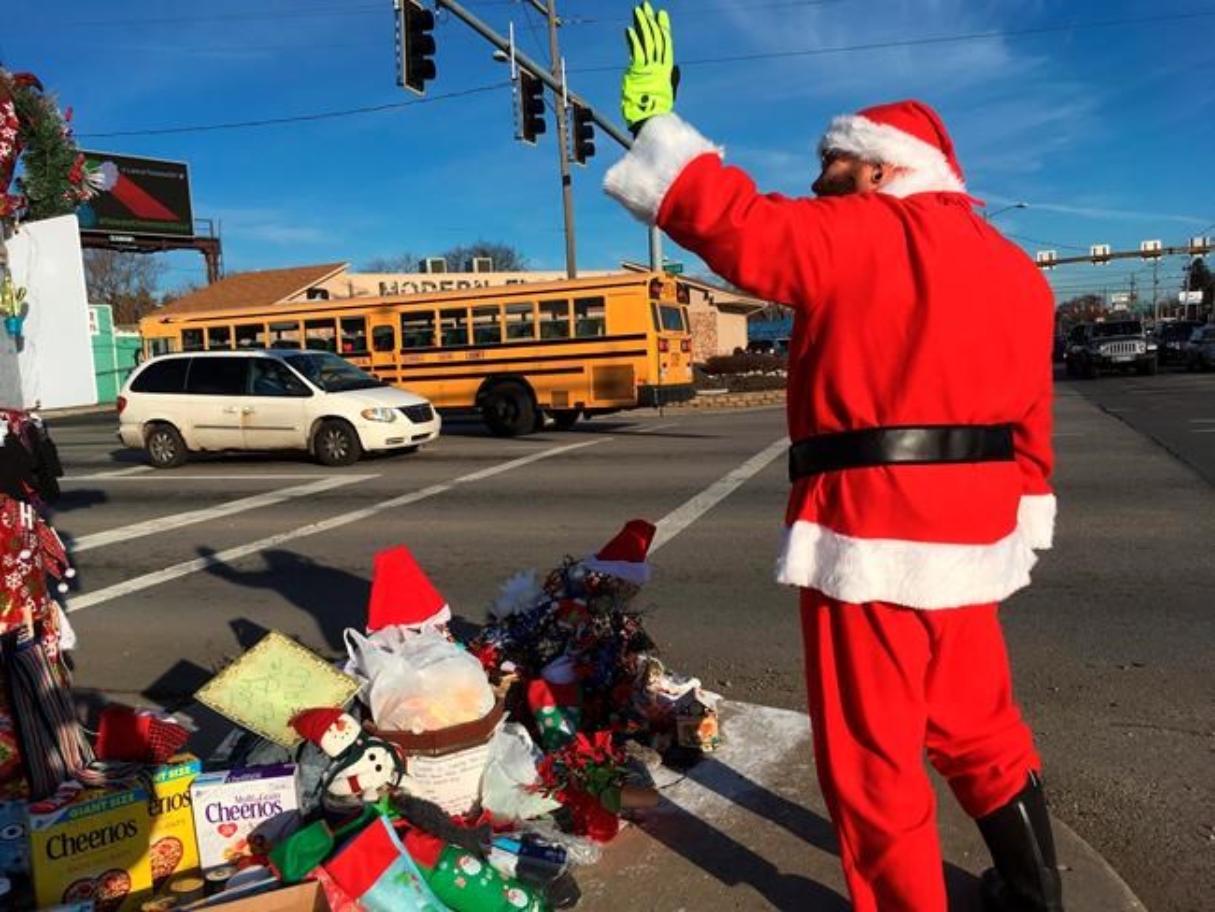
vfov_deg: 48.3
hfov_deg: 61.6
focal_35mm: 29
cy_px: 456
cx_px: 608
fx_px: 1018
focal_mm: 4.15
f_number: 2.2
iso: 25
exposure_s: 1/2024
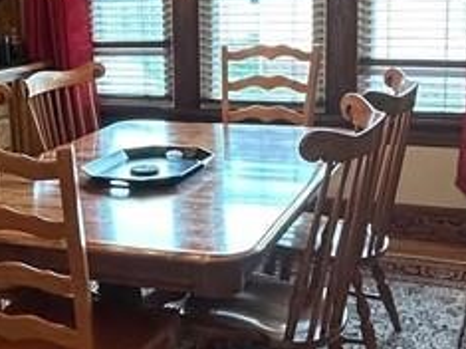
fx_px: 821
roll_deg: +2.6
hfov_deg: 31.1
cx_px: 117
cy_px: 129
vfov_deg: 23.9
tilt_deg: -11.1
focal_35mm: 61
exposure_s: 1/120
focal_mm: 2.22
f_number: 2.2
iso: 320
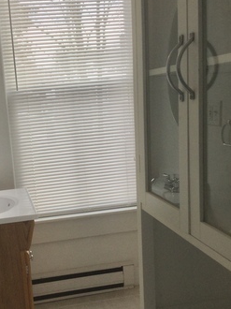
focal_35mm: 47
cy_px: 164
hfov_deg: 30.5
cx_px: 70
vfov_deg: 40.4
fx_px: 419
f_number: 2.4
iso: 25
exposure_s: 1/313
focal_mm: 3.3
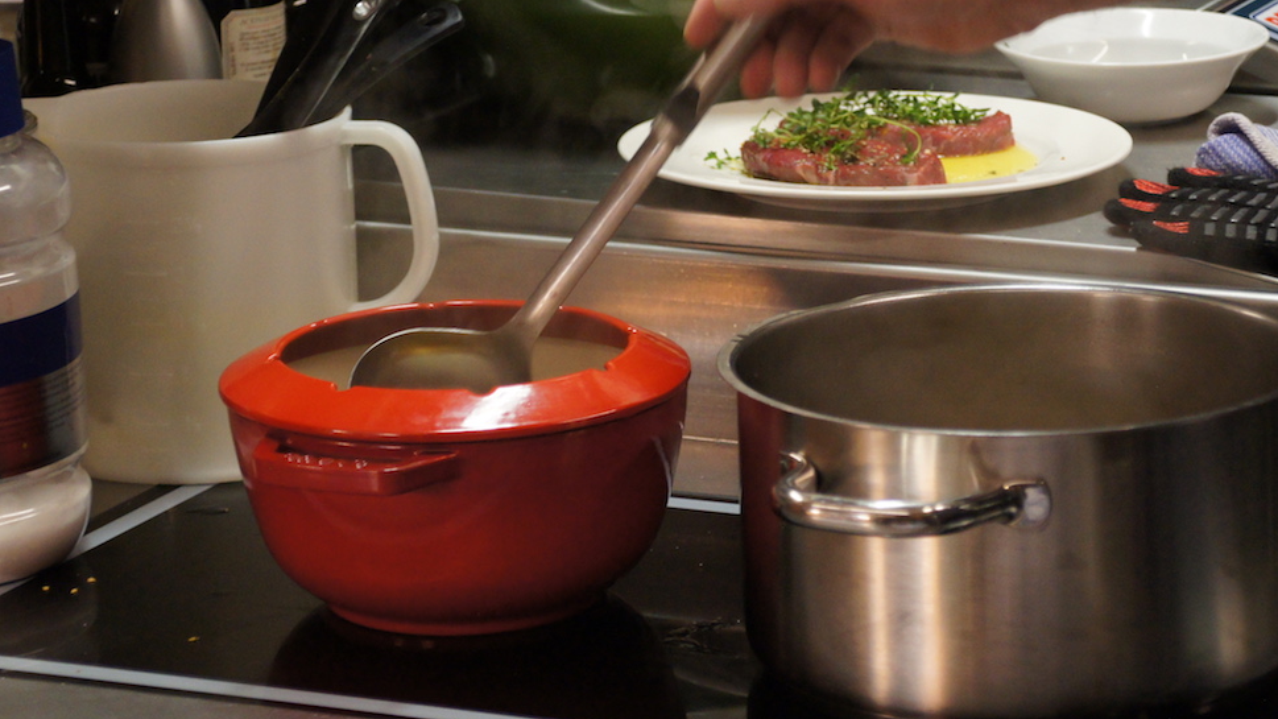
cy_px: 345
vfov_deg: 8.9
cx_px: 765
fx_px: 4609
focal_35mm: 136
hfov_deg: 15.8
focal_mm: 70
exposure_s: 1/50
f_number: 5.6
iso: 1600
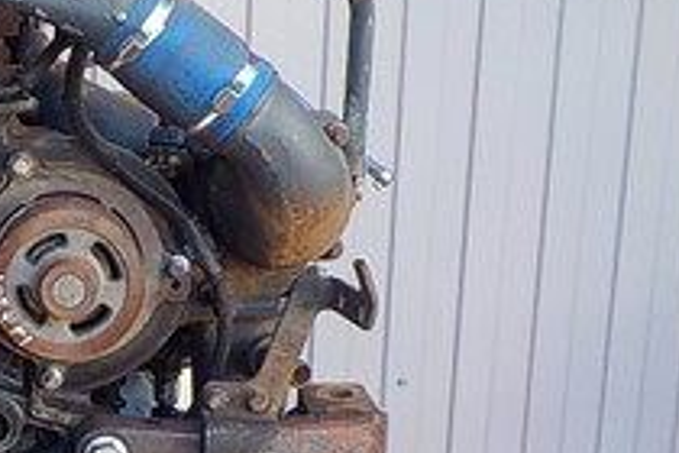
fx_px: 1792
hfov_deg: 20.0
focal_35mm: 95
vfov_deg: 14.4
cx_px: -155
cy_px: 262
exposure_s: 1/30
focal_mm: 4.1
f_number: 3.3
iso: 125
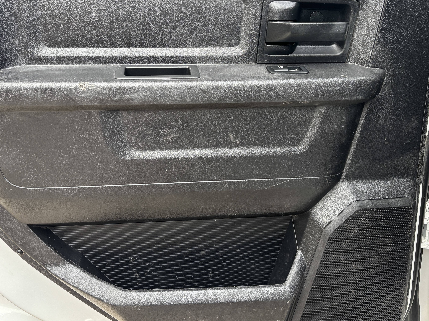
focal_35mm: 36
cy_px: 124
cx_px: 201
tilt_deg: -15.1
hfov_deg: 51.3
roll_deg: +2.8
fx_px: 446
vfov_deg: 39.4
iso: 64
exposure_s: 1/158
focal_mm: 5.96
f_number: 1.6
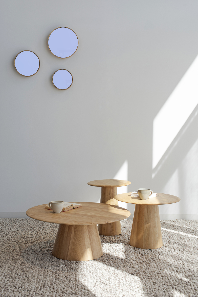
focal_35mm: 50
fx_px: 412
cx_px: 99
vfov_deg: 39.6
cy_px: 148
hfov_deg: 27.0
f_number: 16
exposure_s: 1/30
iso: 64
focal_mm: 50
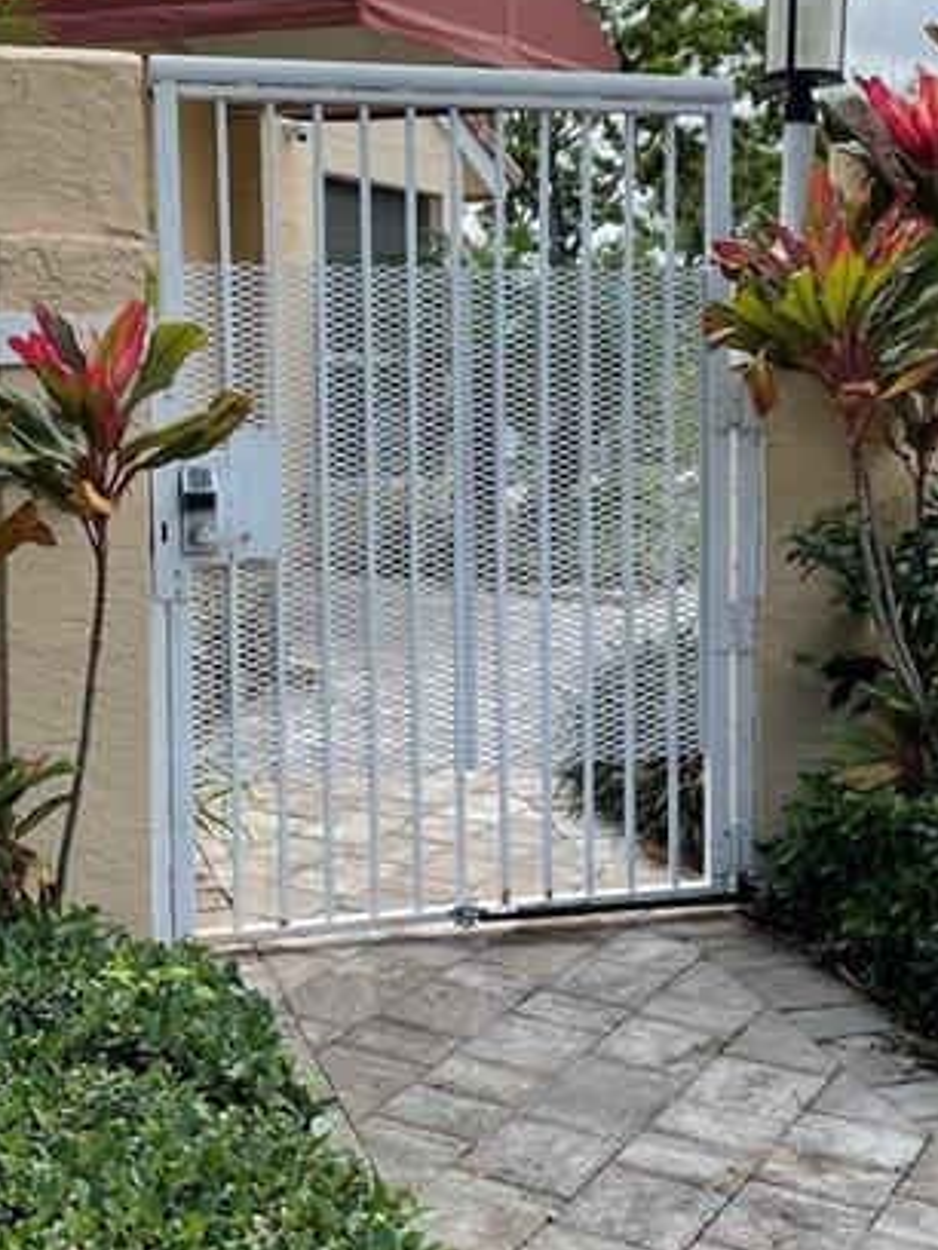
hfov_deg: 29.7
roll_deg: +0.0
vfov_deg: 38.8
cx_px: 503
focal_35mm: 49
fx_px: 1770
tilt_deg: -5.4
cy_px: 545
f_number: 1.6
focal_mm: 4.2
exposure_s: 1/2092
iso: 32
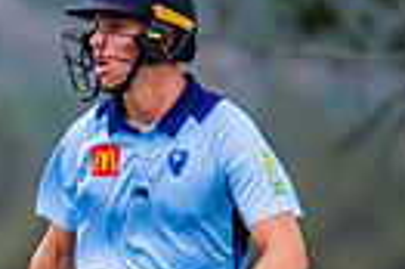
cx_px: -818
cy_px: 311
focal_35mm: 3767
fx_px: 42326
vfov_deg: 0.4
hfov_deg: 0.5
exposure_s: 1/1600
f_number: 5.6
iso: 1000
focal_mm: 600
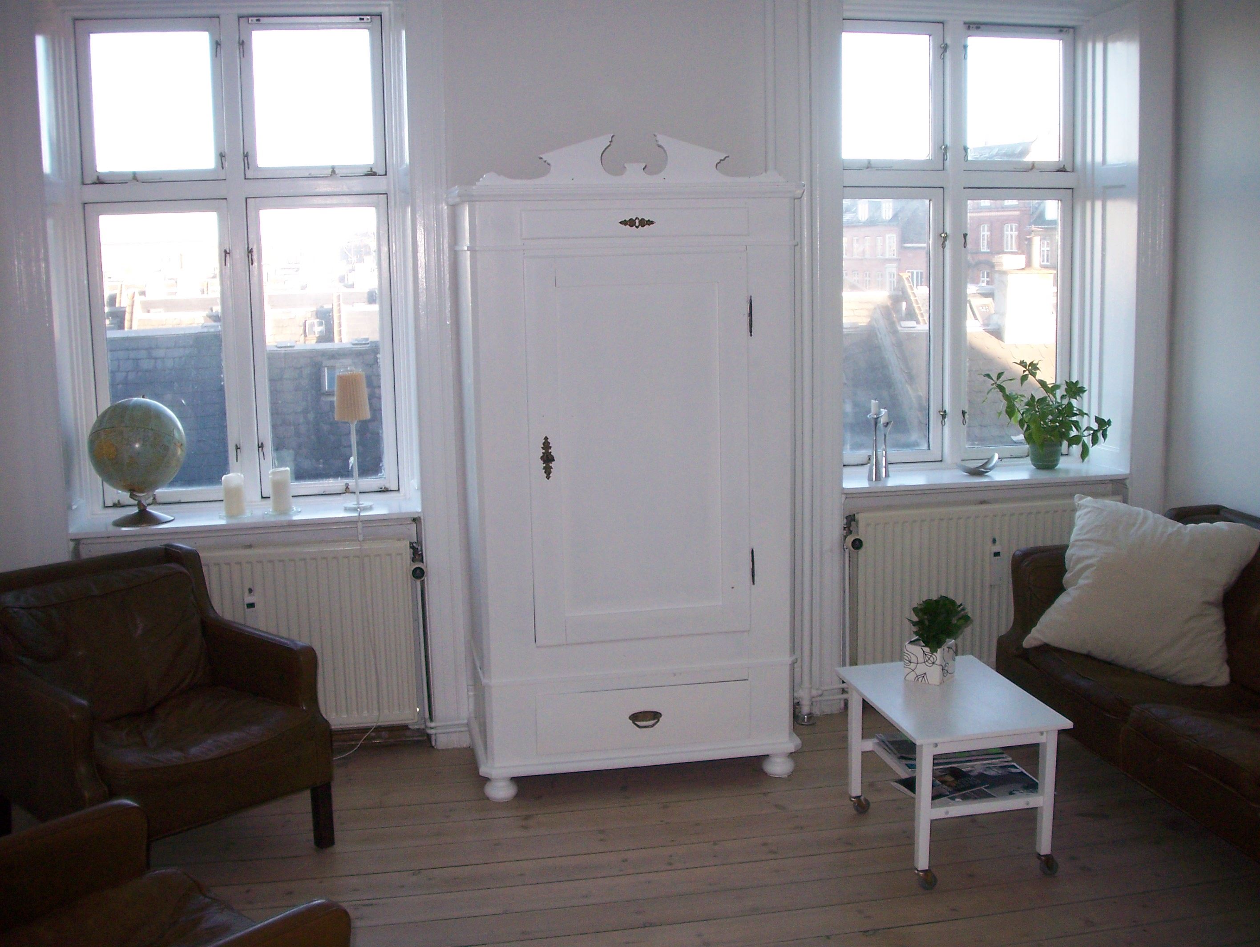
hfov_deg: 48.9
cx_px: 630
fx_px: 1384
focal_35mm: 38
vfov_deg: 37.8
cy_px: 474
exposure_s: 1/60
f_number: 3.9
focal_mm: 6.3
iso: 125
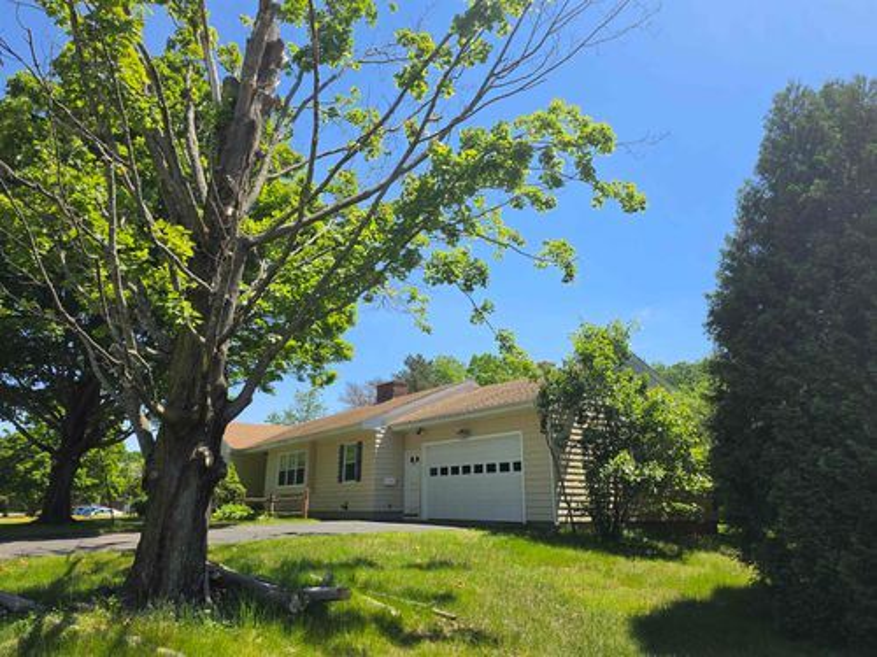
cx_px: 438
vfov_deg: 58.9
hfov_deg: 73.9
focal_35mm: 23
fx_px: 583
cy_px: 328
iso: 64
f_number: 1.4
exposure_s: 1/3971
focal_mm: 6.5
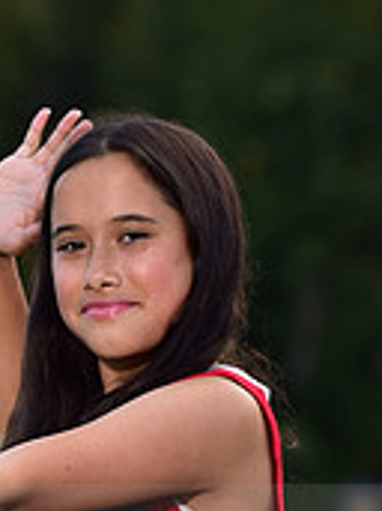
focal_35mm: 473
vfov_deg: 4.2
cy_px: 526
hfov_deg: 3.1
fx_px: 6968
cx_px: 112
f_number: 4.5
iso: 400
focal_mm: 145
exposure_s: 1/320
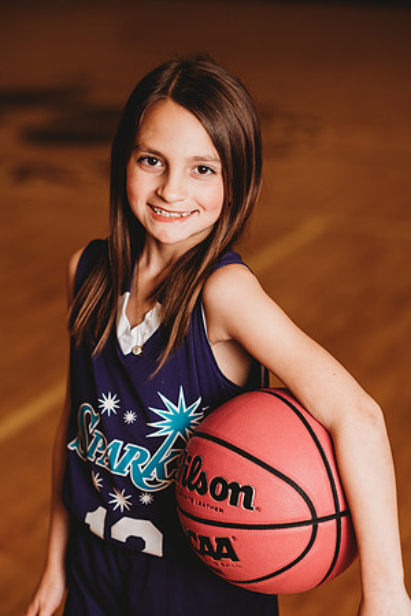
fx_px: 1456
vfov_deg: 23.9
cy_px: 308
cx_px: 206
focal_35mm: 85
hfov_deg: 16.1
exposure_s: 1/160
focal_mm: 85
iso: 100
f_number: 2.5
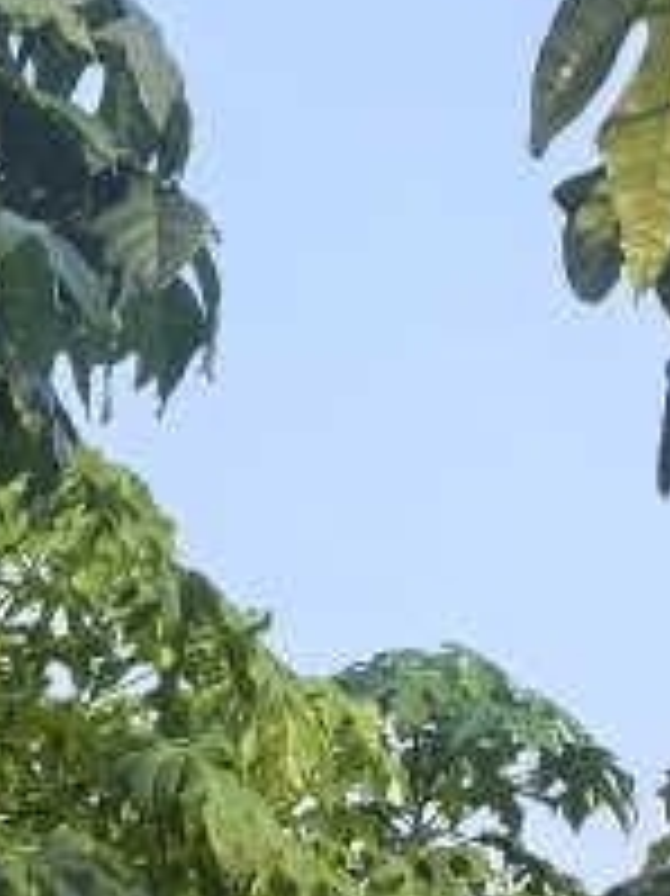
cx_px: -782
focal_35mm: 129
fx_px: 3333
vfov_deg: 14.0
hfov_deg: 10.3
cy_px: 1466
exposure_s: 1/1099
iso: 50
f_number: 2
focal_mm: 5.75
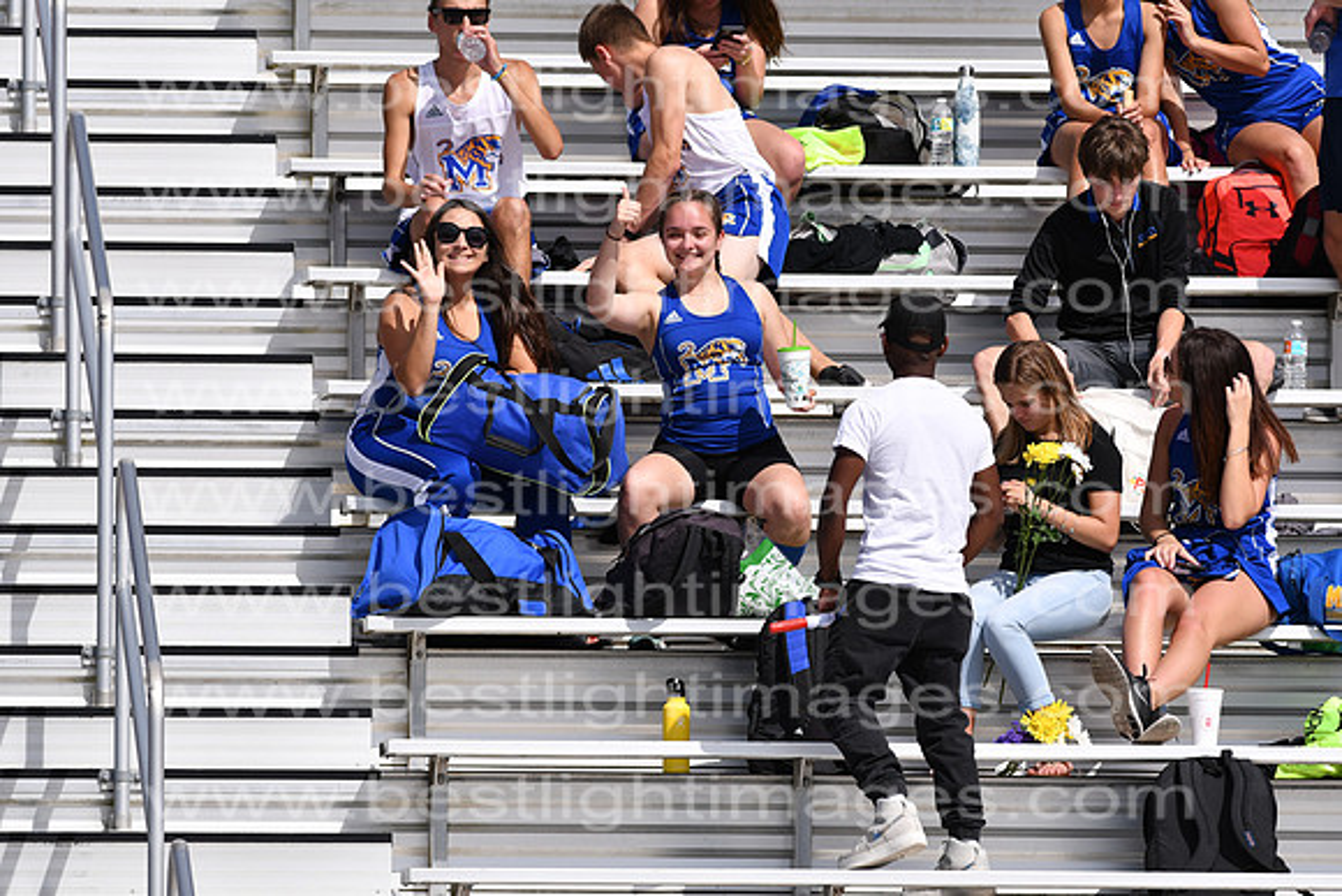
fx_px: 16778
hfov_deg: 4.6
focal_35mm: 450
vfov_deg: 3.1
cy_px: 448
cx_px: 671
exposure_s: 1/2500
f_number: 4
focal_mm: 300
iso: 100
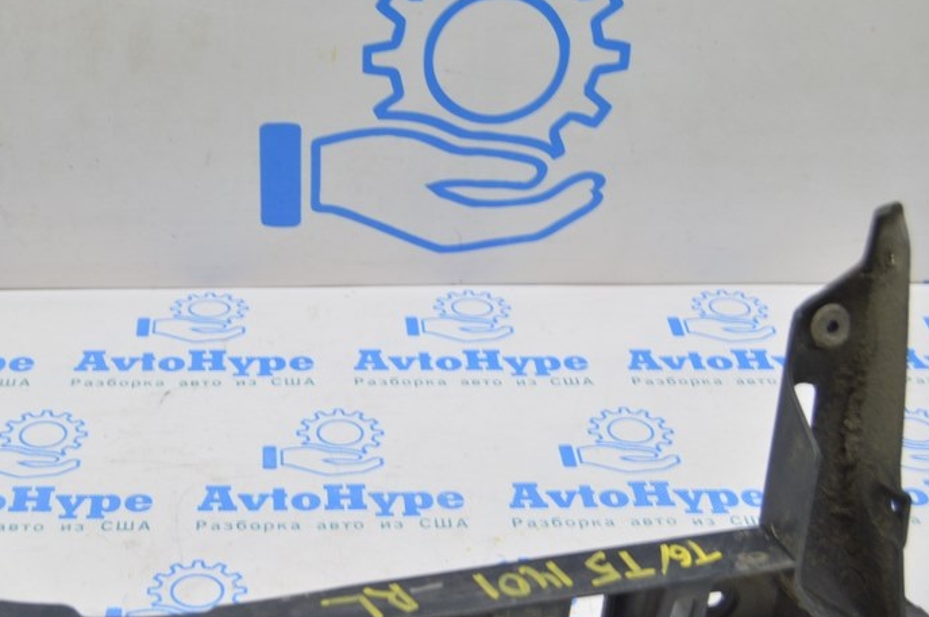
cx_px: 365
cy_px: 402
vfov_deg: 20.2
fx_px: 1727
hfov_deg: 30.0
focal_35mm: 67
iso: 400
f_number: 5.6
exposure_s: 1/20
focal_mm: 30
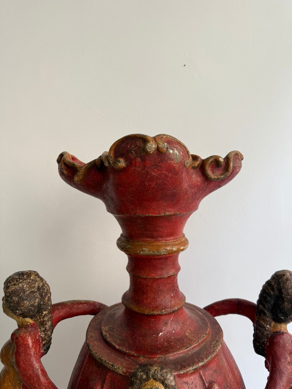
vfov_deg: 71.6
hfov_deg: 56.8
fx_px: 270
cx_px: 146
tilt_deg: -3.9
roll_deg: +0.8
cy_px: 194
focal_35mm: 24
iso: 64
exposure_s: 1/241
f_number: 1.78
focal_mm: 6.76
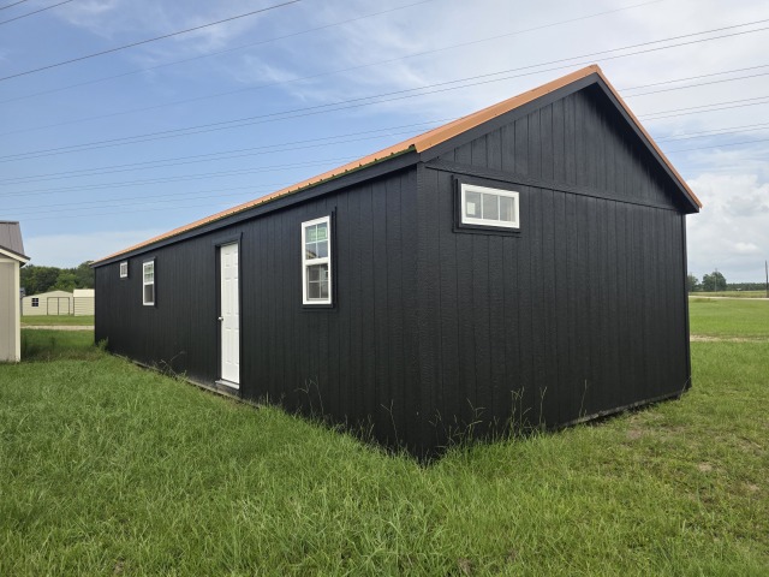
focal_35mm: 23
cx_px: 384
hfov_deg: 73.9
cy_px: 288
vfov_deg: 58.9
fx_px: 511
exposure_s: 1/5017
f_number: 1.7
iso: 80
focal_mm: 6.3
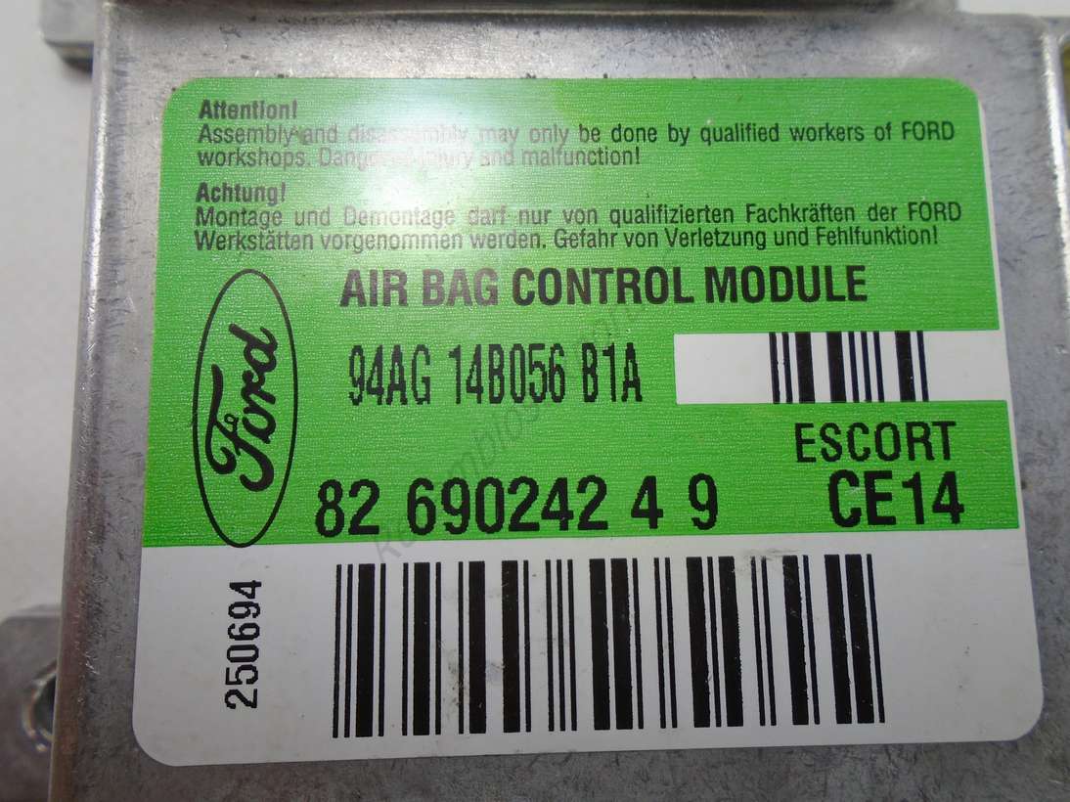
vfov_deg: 53.0
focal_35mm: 26
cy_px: 401
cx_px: 535
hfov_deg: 67.3
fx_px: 803
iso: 100
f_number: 3.2
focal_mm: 4.6
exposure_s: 1/100
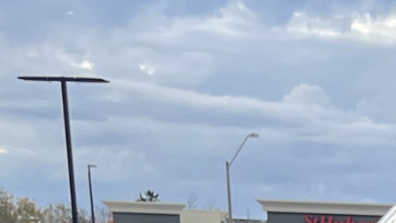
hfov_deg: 11.4
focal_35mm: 166
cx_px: 857
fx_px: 1743
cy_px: 747
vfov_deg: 6.5
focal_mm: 5.1
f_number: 1.6
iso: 50
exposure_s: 1/1140
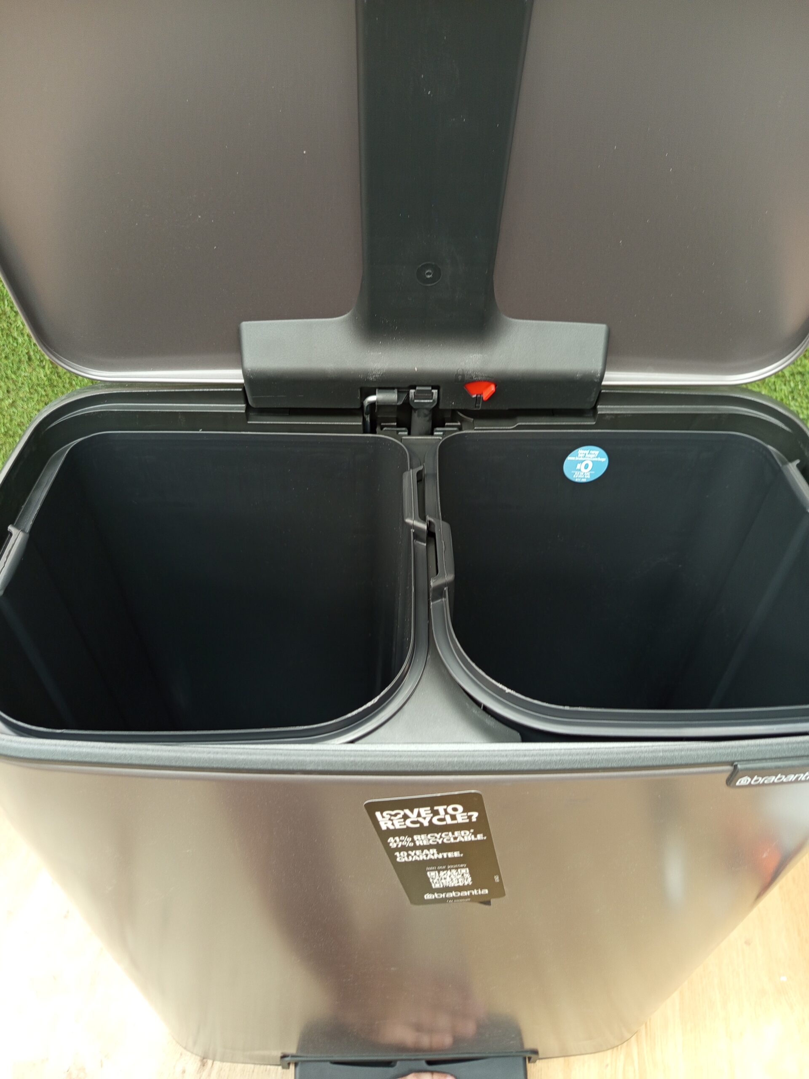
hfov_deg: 56.8
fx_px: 748
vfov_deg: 71.6
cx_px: 404
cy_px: 540
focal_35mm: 24
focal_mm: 5.24
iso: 284
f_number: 1.7
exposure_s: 1/50
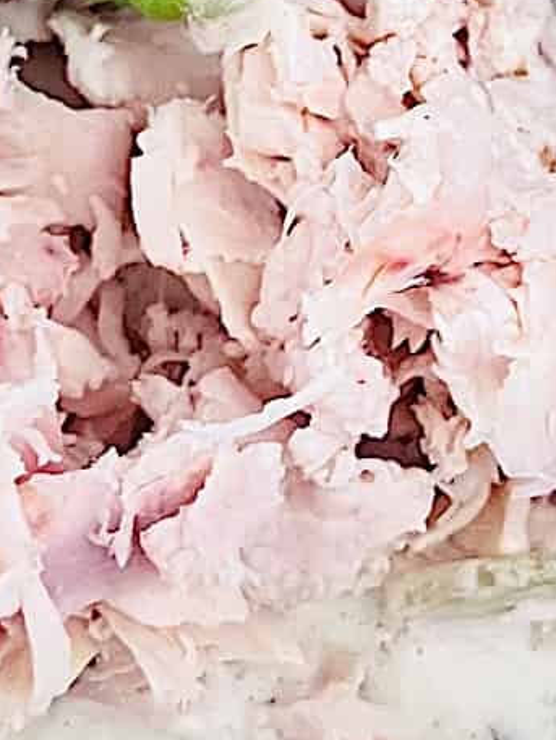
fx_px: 1948
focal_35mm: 91
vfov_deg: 21.2
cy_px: 133
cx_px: 284
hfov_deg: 16.2
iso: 500
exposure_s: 1/41
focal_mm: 5.7
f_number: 1.5
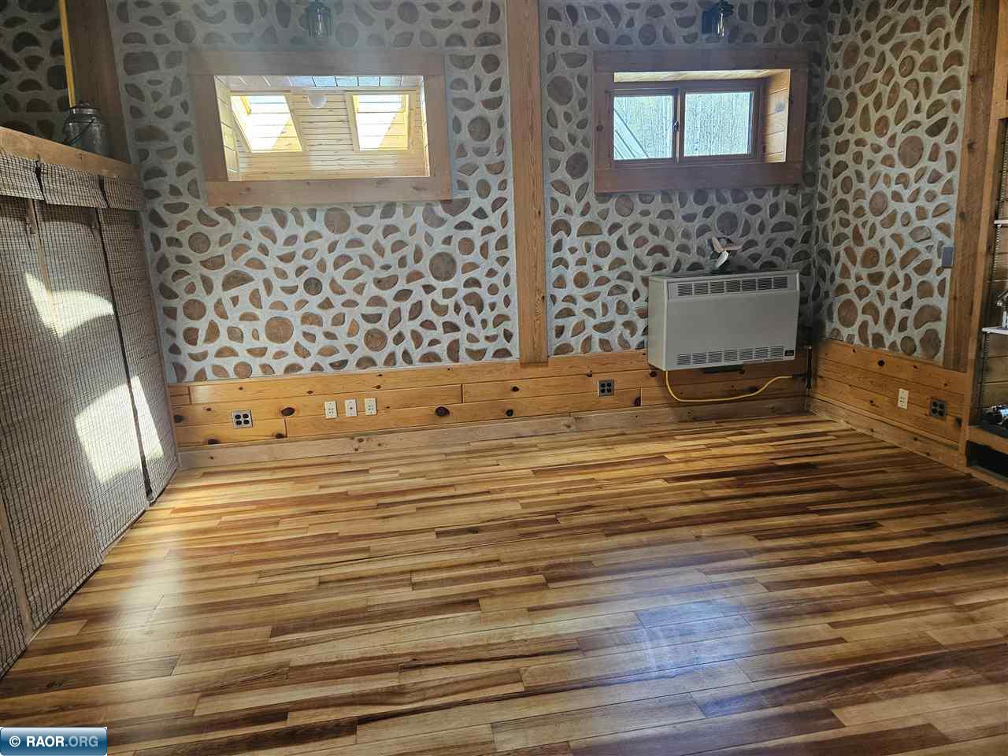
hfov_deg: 73.9
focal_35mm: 23
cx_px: 504
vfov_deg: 58.9
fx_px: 670
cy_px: 378
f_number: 1.8
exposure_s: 1/120
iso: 160
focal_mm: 5.4
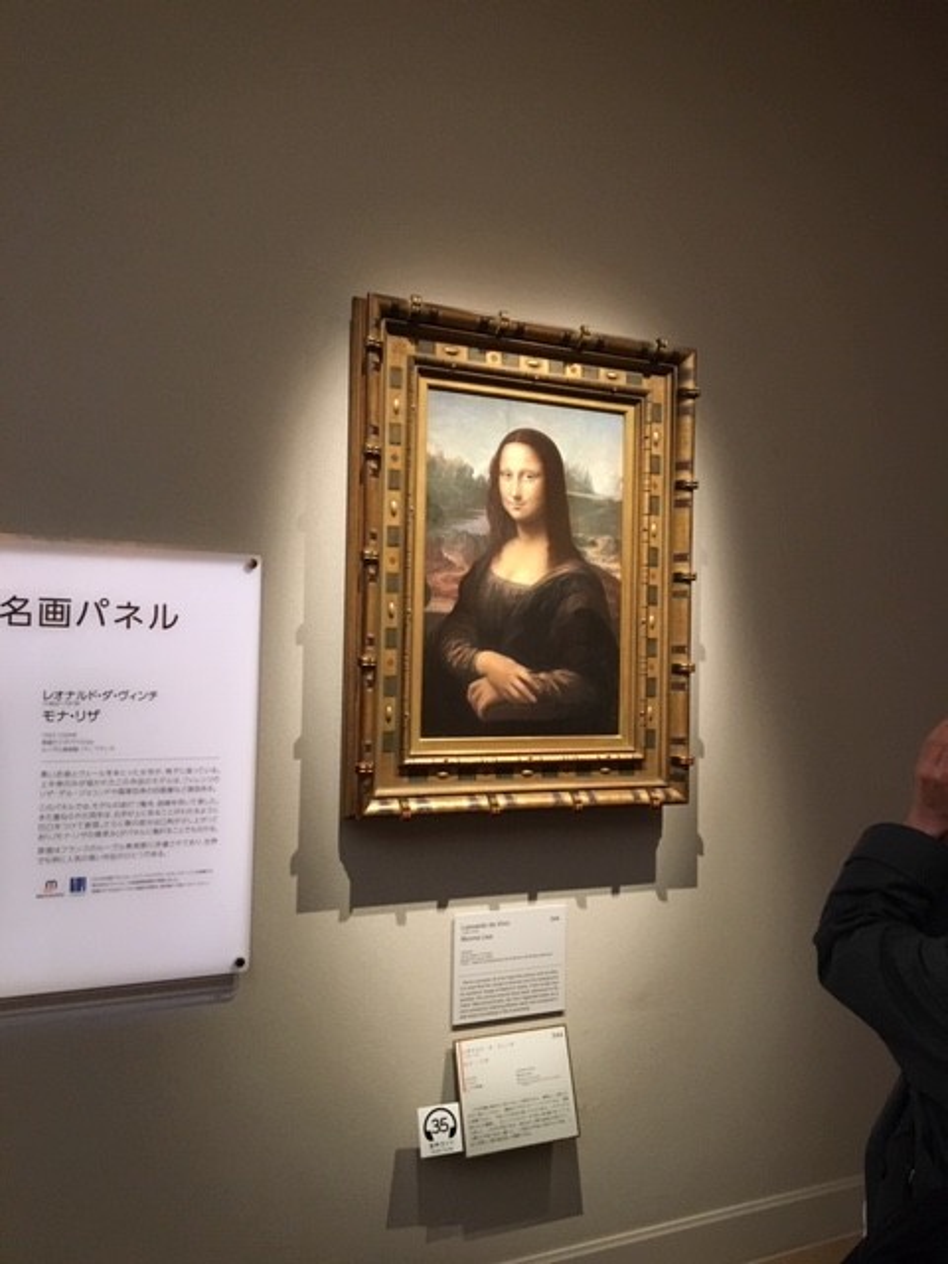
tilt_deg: -0.4
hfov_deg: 48.2
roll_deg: -1.2
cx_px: 474
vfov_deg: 61.7
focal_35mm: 29
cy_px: 632
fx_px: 1059
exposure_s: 1/24
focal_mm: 4.15
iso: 200
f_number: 2.2
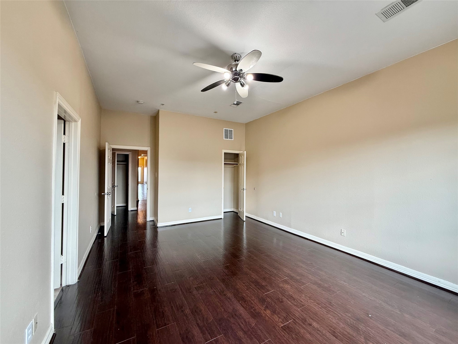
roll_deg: -1.3
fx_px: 185
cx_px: 229
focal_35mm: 14
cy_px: 172
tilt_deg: +0.7
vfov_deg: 85.7
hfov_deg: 102.1
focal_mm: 2.22
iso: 160
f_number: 2.2
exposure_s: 1/120
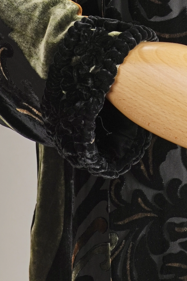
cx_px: 222
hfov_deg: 10.3
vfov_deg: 14.9
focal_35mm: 131
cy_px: -99
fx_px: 1020
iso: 320
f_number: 5.6
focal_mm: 32
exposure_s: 1/25
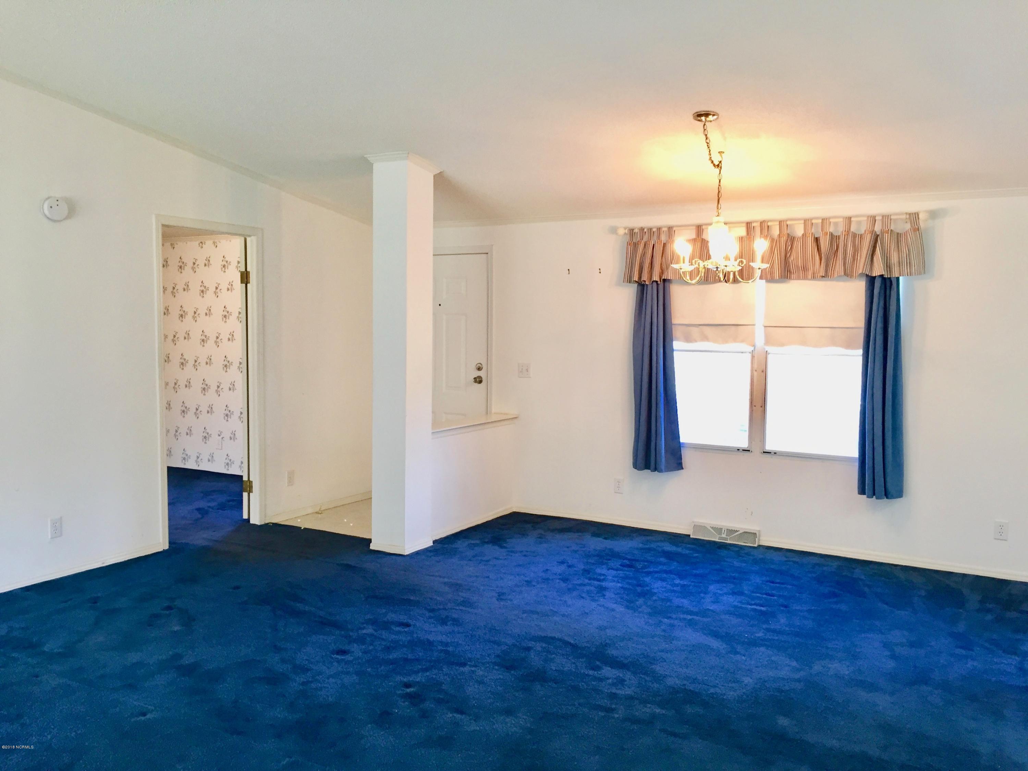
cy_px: 386
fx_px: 861
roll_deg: -1.1
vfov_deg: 48.2
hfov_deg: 61.7
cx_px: 514
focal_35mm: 29
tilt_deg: -5.6
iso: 100
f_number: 2.2
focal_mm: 4.15
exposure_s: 1/30
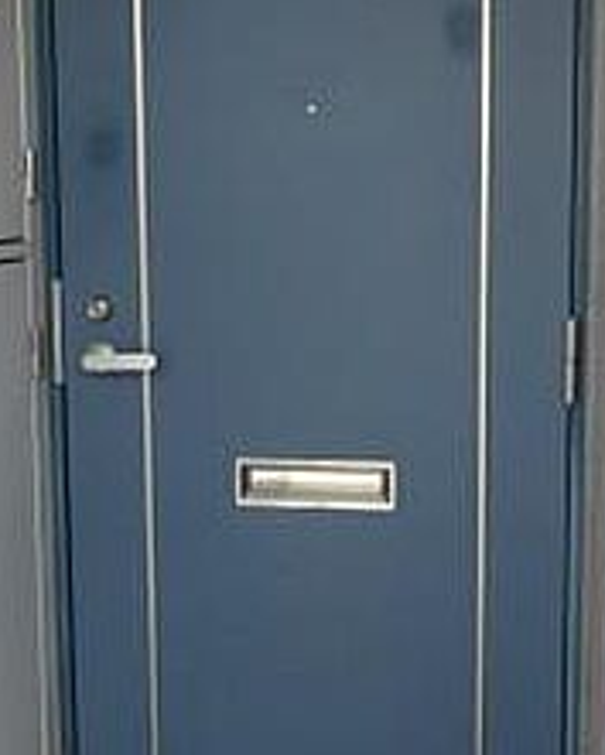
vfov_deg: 35.3
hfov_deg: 28.1
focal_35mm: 53
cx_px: 482
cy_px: 321
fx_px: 1185
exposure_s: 1/60
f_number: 3
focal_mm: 4.5
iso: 100
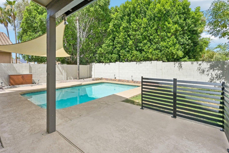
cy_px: 62
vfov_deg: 69.8
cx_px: 94
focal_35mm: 17
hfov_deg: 92.3
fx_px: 108
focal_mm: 14
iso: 640
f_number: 8
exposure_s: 1/1600
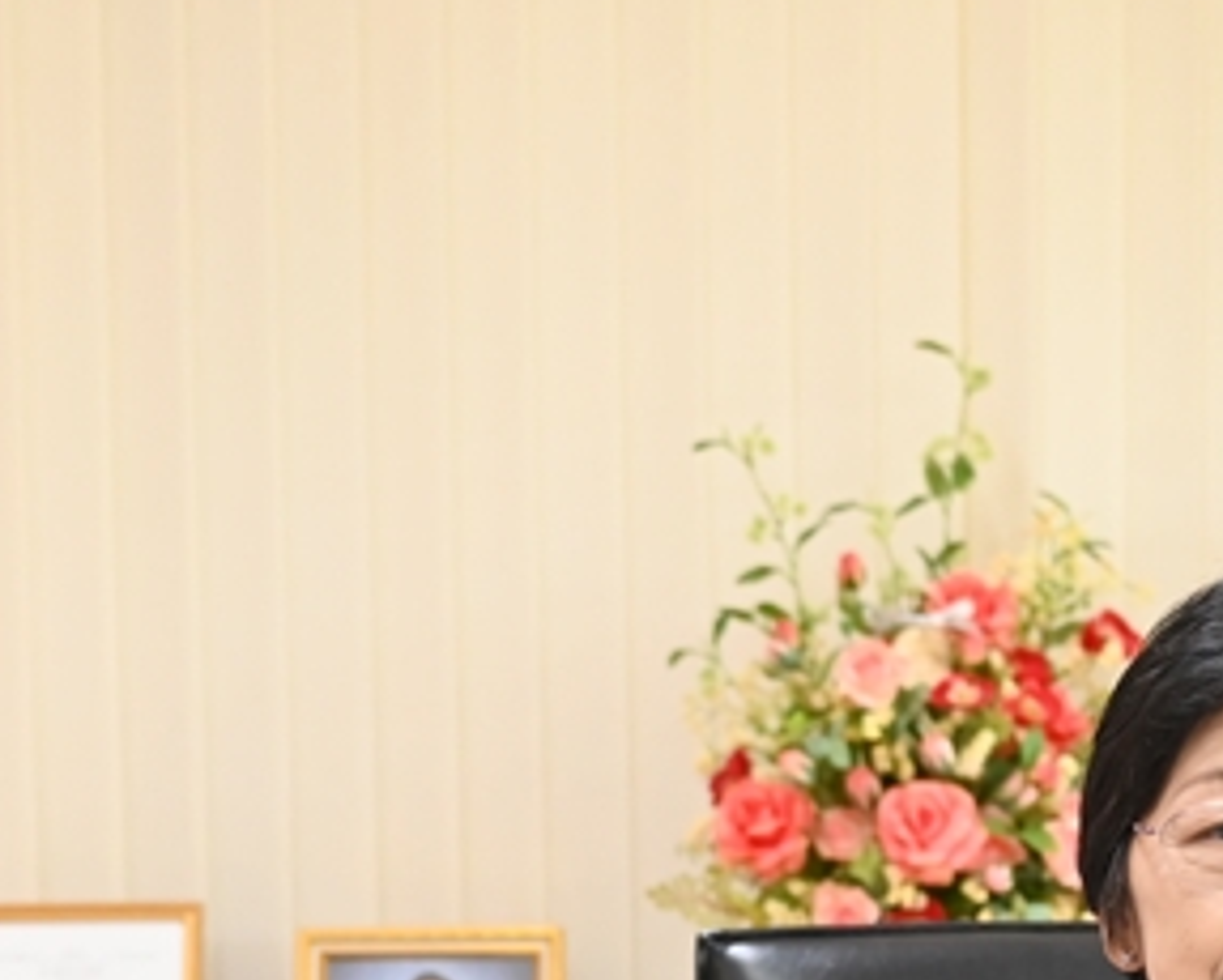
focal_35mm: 115
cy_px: 1048
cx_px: 1317
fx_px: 4165
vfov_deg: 13.2
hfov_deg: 16.3
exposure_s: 1/100
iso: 4500
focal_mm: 44
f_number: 4.2
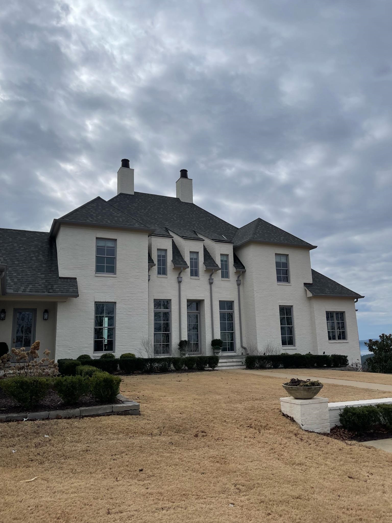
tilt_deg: +10.6
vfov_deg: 67.3
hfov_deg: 53.0
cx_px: 196
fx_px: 393
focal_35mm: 26
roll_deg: +2.8
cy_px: 262
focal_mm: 5.1
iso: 32
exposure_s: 1/9174
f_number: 1.6
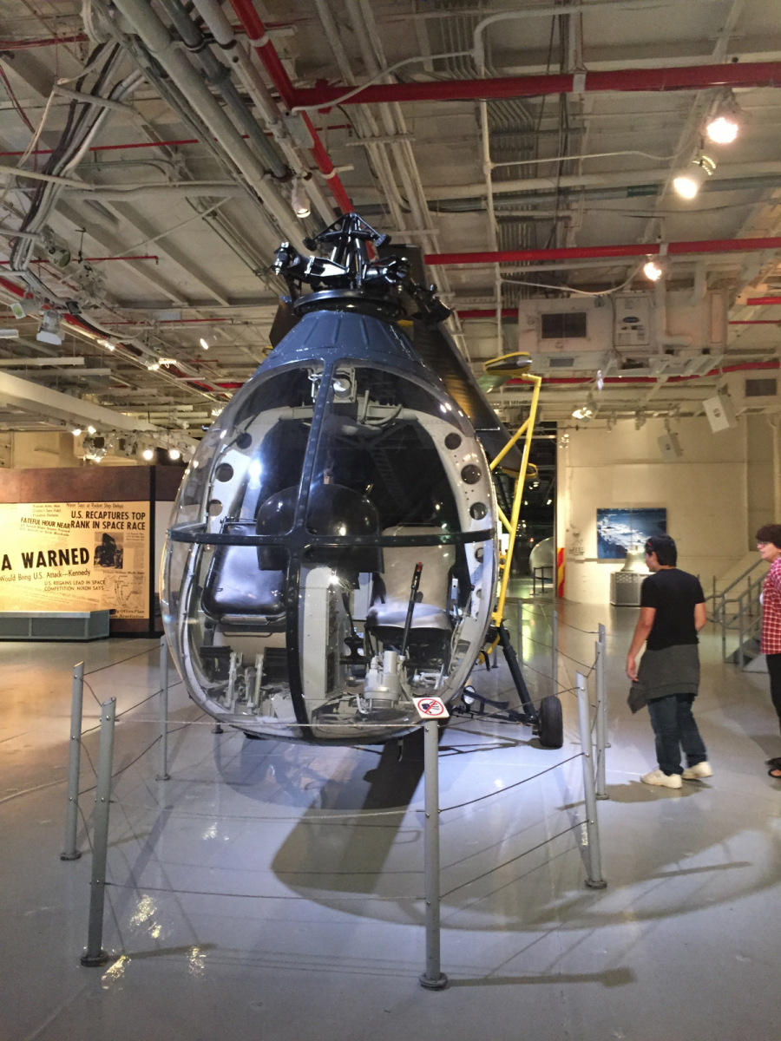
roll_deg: -0.9
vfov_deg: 61.7
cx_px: 390
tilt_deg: +2.1
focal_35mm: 29
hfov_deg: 48.2
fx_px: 872
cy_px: 520
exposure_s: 1/20
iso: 250
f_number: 2.2
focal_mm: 4.15
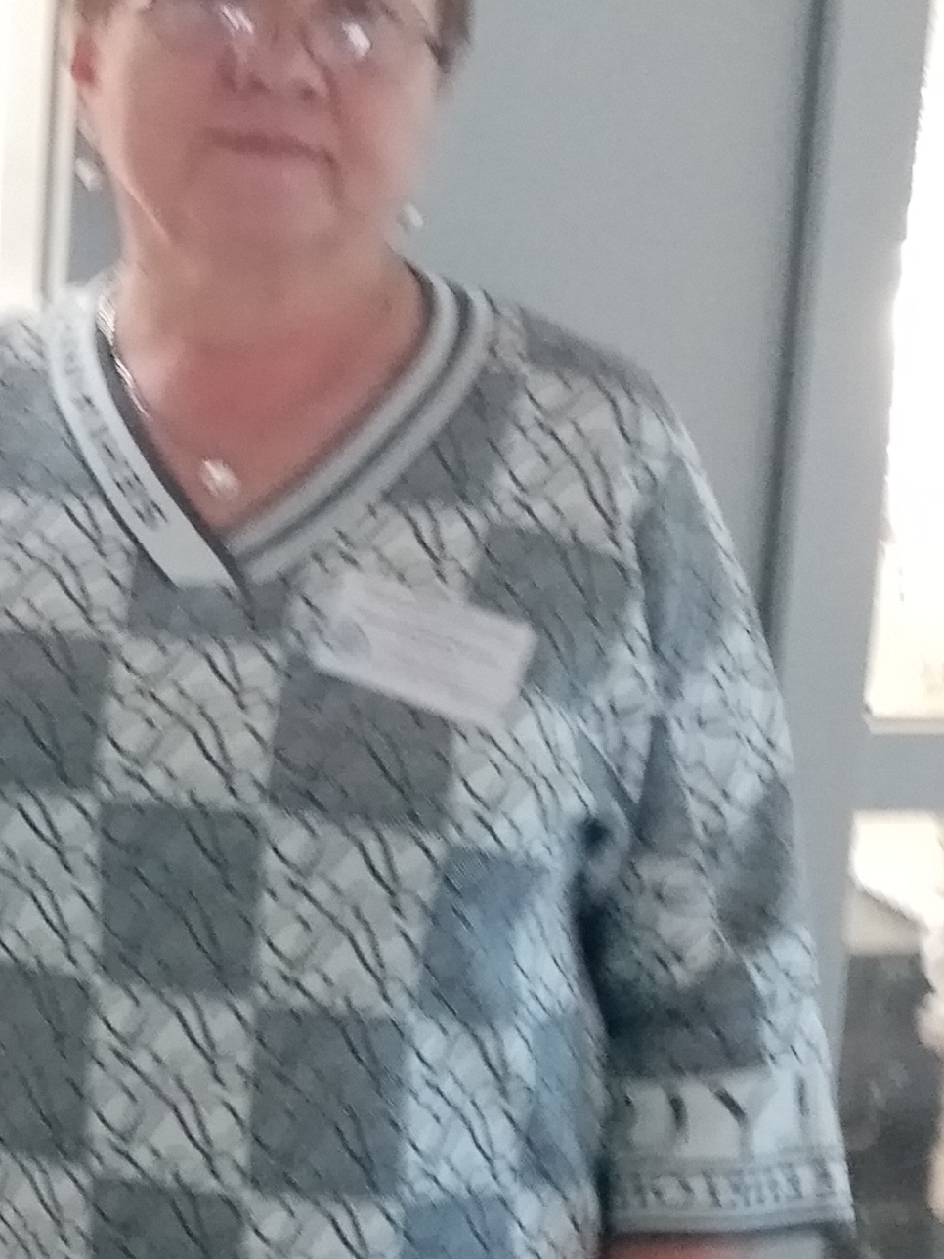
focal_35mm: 84
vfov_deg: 23.3
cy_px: 535
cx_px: -269
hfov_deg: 16.6
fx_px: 3054
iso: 651
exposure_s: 1/25
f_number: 1.8
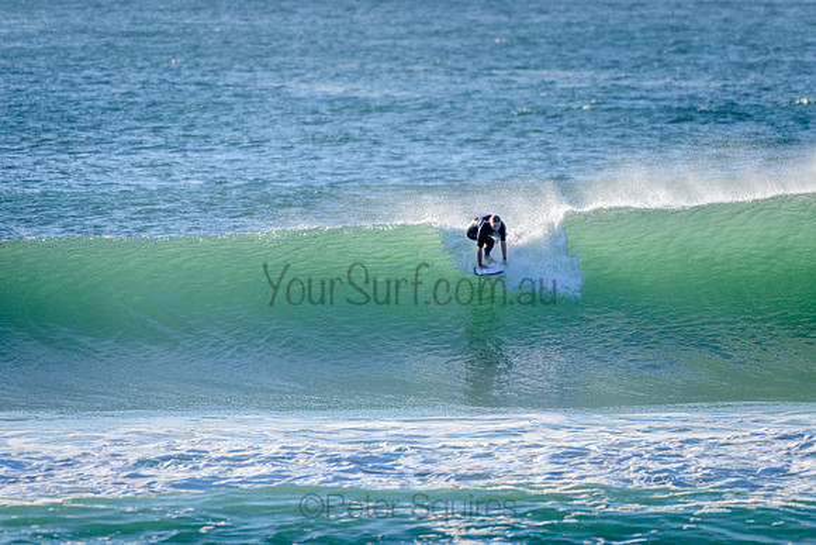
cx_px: 495
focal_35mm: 609
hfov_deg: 3.4
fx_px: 13812
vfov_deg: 2.3
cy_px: 215
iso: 200
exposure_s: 1/1250
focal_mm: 500
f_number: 5.6
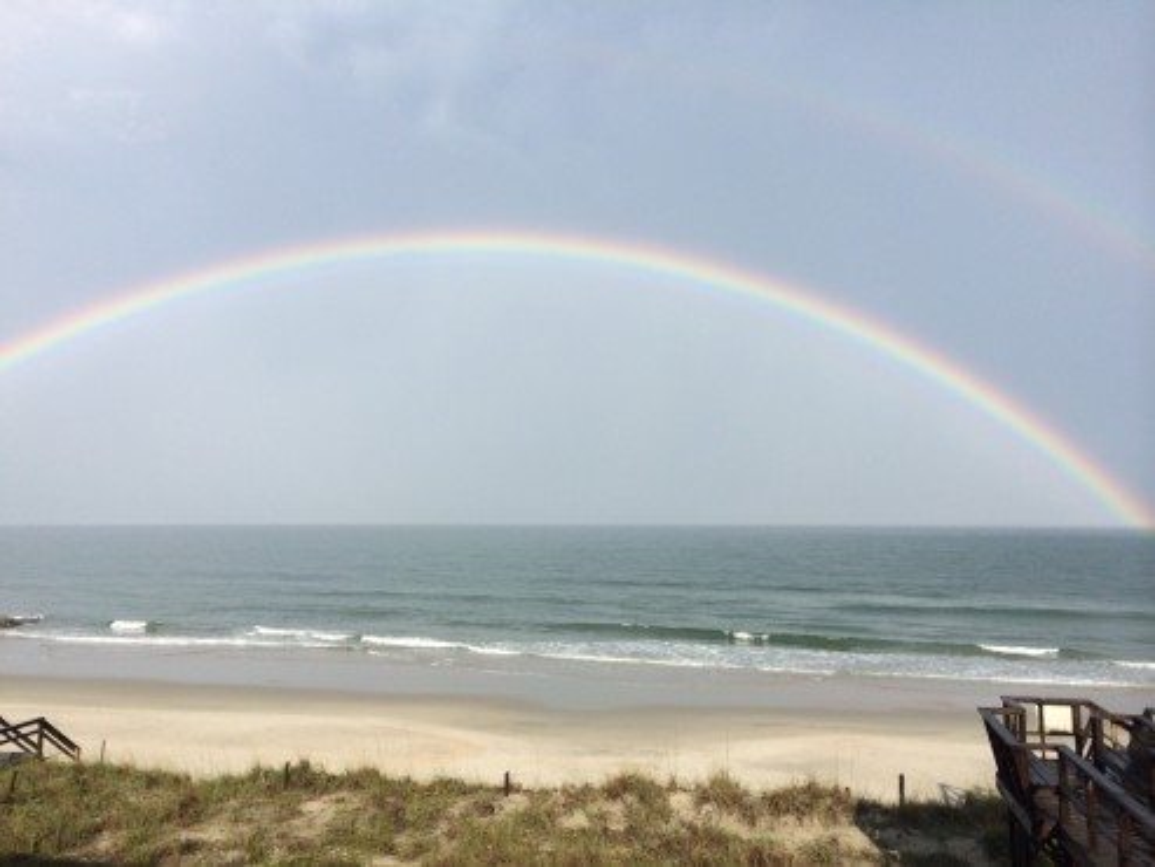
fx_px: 1001
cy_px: 434
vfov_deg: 46.8
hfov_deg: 60.0
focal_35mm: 30
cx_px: 578
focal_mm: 4.12
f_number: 2.2
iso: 40
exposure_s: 1/3731
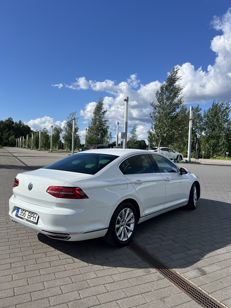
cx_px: 116
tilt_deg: +1.3
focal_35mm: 26
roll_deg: -0.2
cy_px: 154
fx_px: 231
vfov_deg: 67.3
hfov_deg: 53.1
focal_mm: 5.7
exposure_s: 1/4831
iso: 50
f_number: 1.5
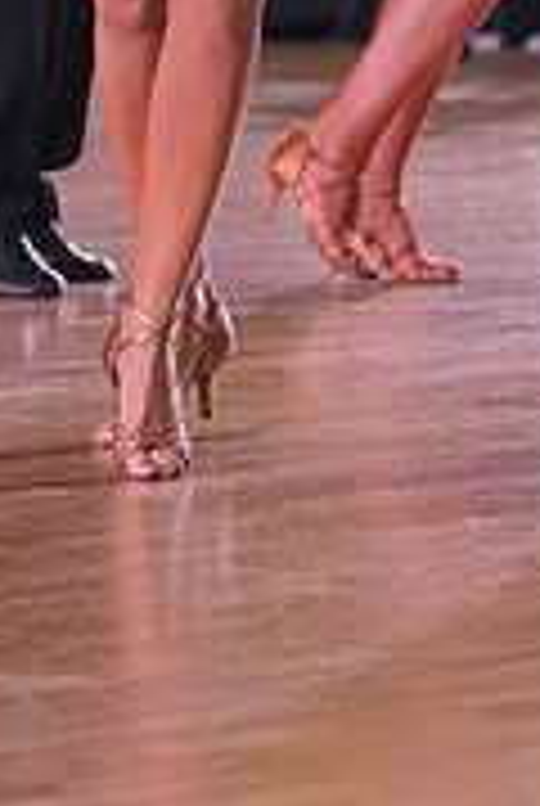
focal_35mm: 372
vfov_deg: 5.5
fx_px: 8337
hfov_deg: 3.7
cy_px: -396
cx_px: 542
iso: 2000
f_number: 4
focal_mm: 115
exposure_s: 1/500
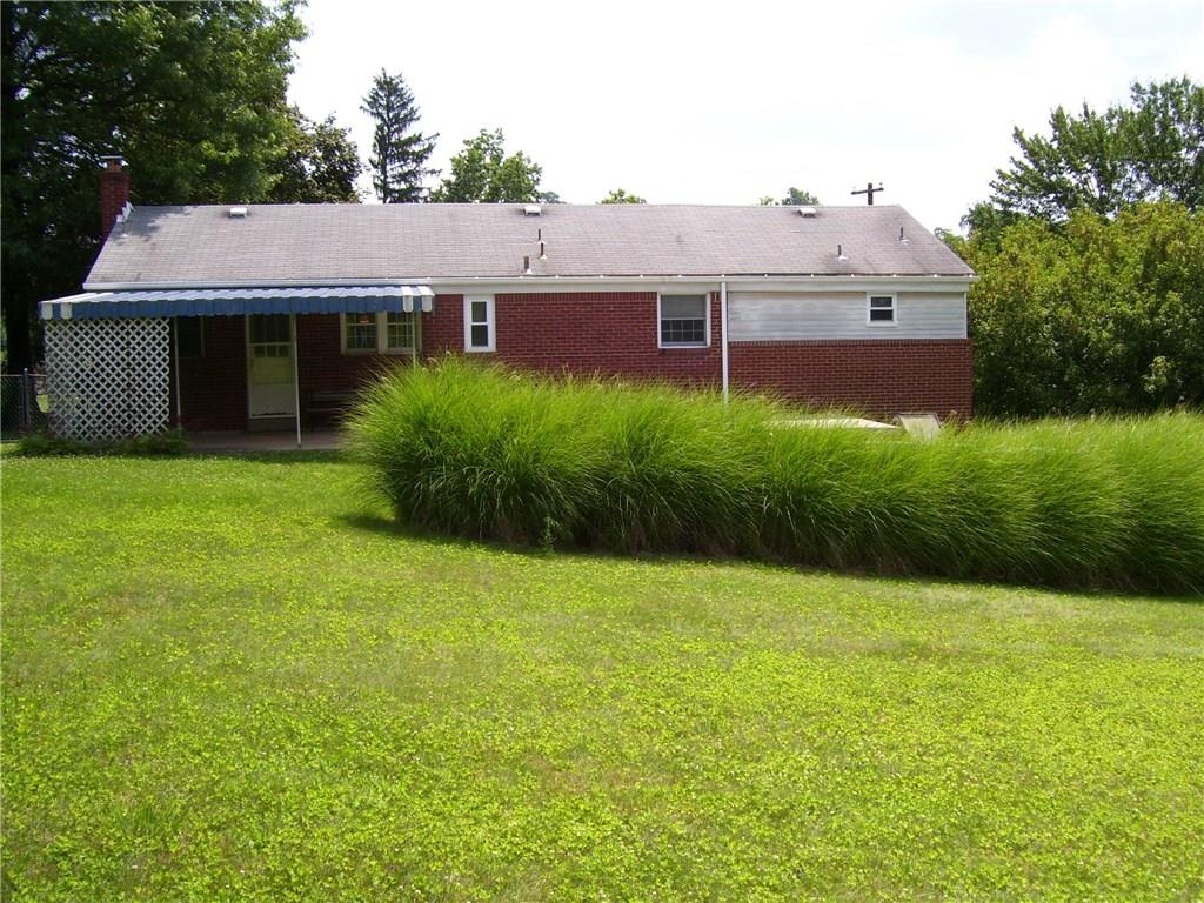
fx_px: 1287
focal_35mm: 37
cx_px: 602
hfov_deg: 50.1
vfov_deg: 38.7
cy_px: 452
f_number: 4.8
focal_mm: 6
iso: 80
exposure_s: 1/350
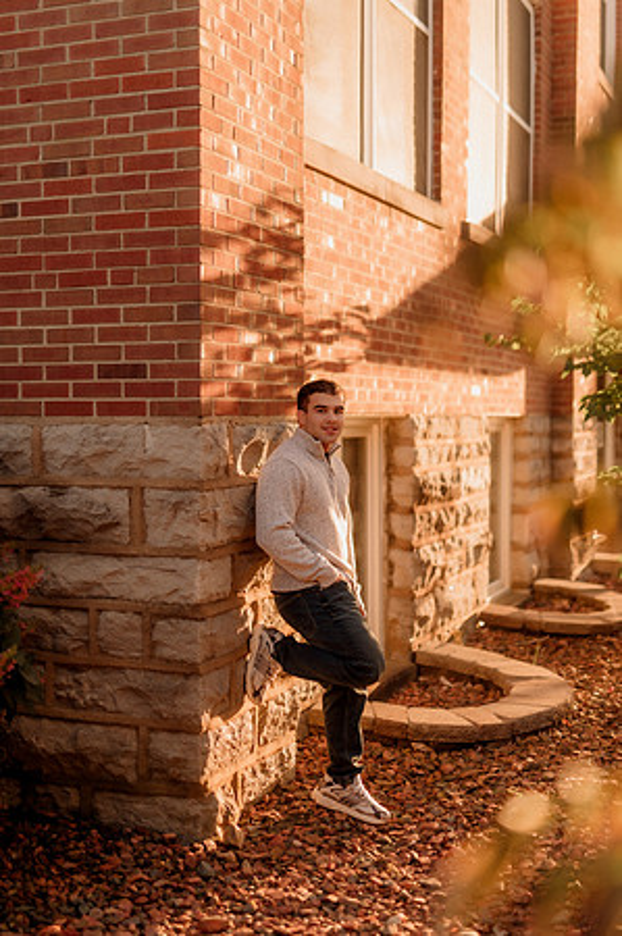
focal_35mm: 50
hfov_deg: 26.9
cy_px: 468
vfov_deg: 39.6
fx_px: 1299
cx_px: 311
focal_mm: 50
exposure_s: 1/1600
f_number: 1.4
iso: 250
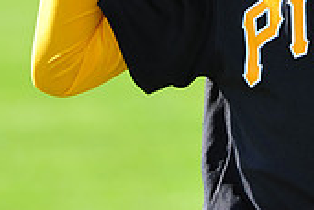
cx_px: 347
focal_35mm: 492
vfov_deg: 2.8
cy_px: -134
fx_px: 4291
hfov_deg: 4.2
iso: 200
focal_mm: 145
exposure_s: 1/640
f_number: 5
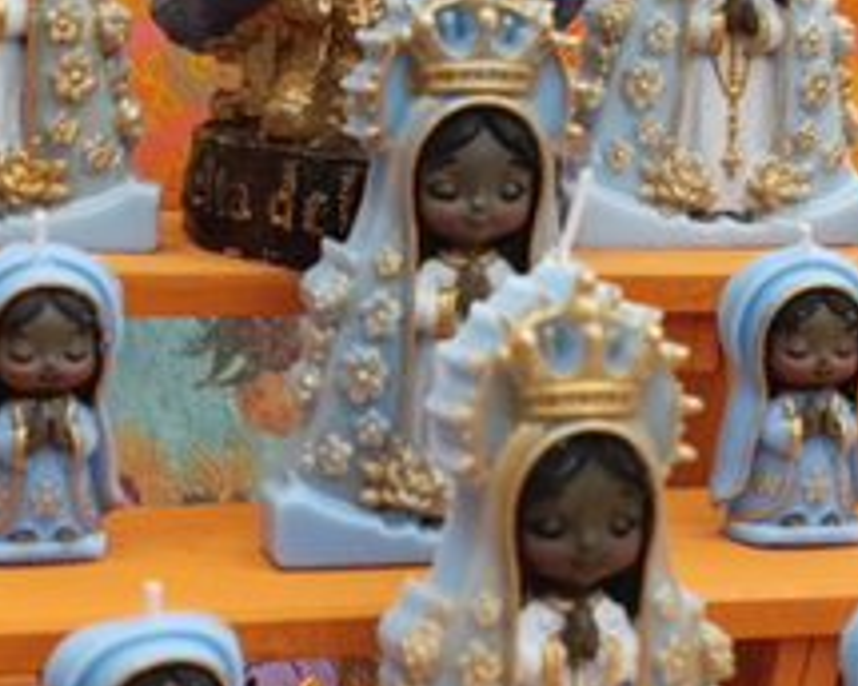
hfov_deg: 17.3
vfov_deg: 13.9
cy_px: 221
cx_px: 507
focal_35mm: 111
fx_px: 2819
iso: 536
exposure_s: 1/100
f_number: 1.65
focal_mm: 6.11
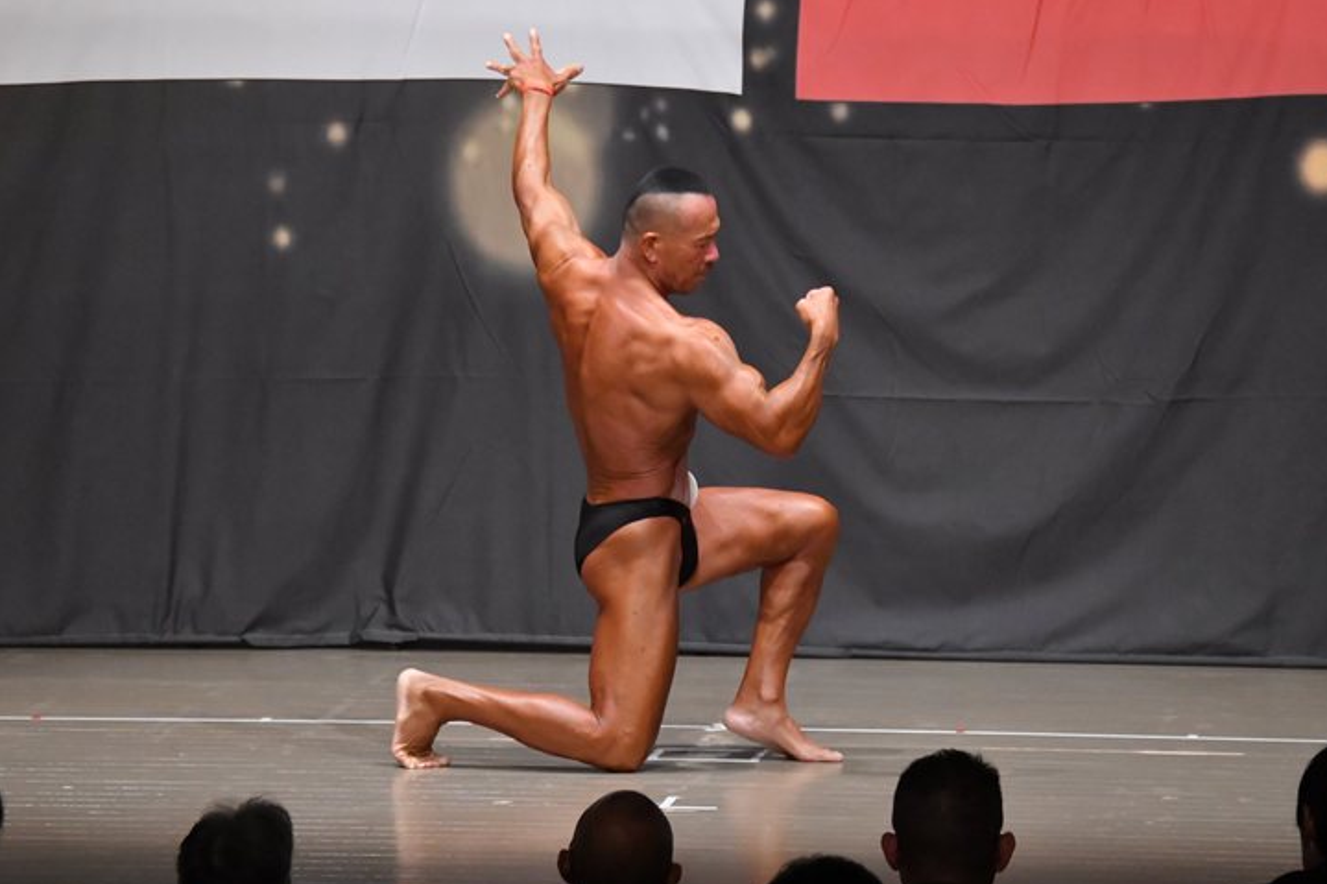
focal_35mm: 234
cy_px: 441
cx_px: 652
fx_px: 8623
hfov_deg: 8.8
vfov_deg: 5.9
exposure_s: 1/400
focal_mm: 145
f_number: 5.6
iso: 6400
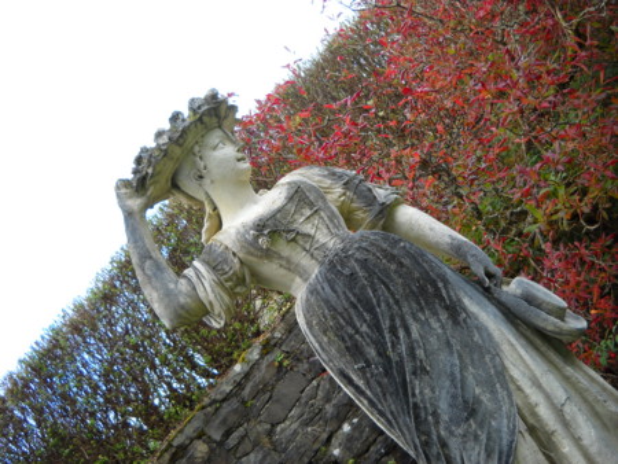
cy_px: 232
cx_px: 309
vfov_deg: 35.2
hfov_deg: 45.8
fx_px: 732
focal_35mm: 41
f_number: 3.1
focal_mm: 6.72
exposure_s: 1/125
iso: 64
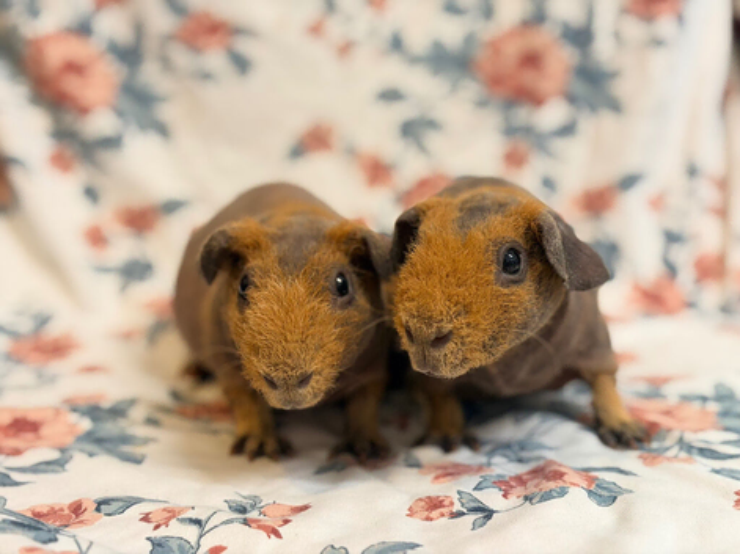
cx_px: 370
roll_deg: +2.3
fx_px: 1111
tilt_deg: -16.1
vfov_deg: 28.0
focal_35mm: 52
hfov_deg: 36.8
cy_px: 277
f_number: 1.6
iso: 125
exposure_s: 1/33
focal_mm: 5.96
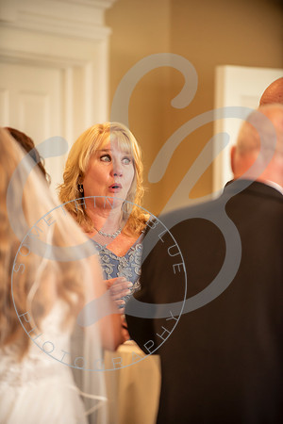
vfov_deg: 10.3
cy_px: 212
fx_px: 2358
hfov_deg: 6.9
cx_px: 142
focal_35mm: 200
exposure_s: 1/250
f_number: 2.8
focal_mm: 200
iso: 1000
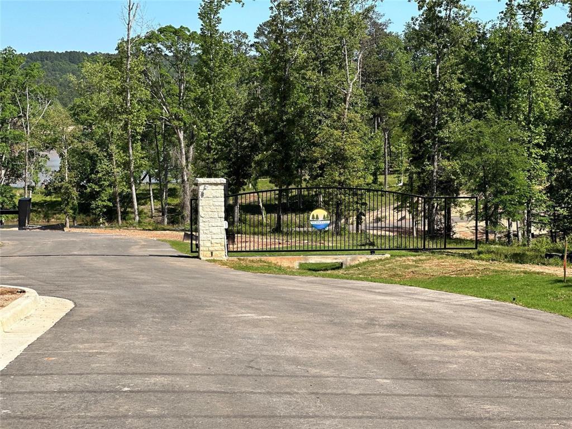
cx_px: 286
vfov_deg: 19.1
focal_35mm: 77
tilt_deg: -4.3
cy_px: 214
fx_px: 1272
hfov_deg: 25.3
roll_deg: +0.2
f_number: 2.8
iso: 32
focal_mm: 9
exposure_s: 1/501
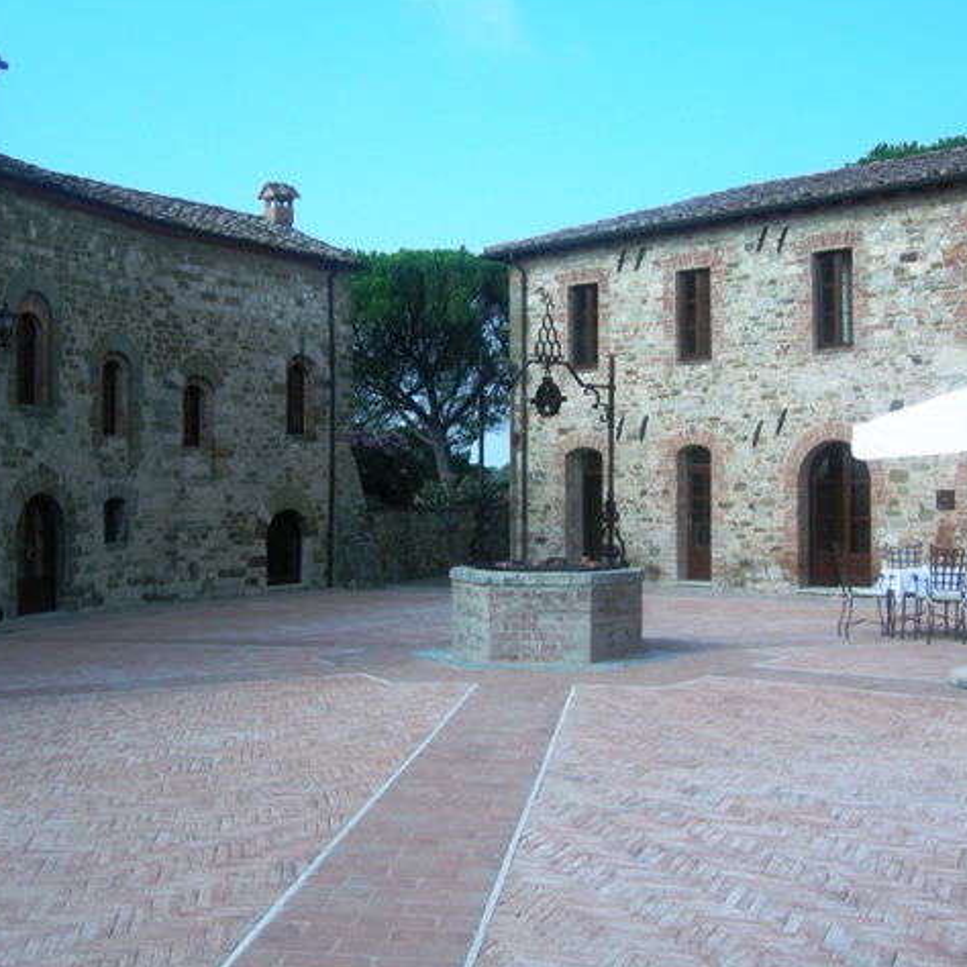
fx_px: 1359
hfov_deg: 39.1
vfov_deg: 39.2
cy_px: 481
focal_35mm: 43
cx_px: 530
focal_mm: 7.5
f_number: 4.8
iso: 64
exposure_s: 1/190
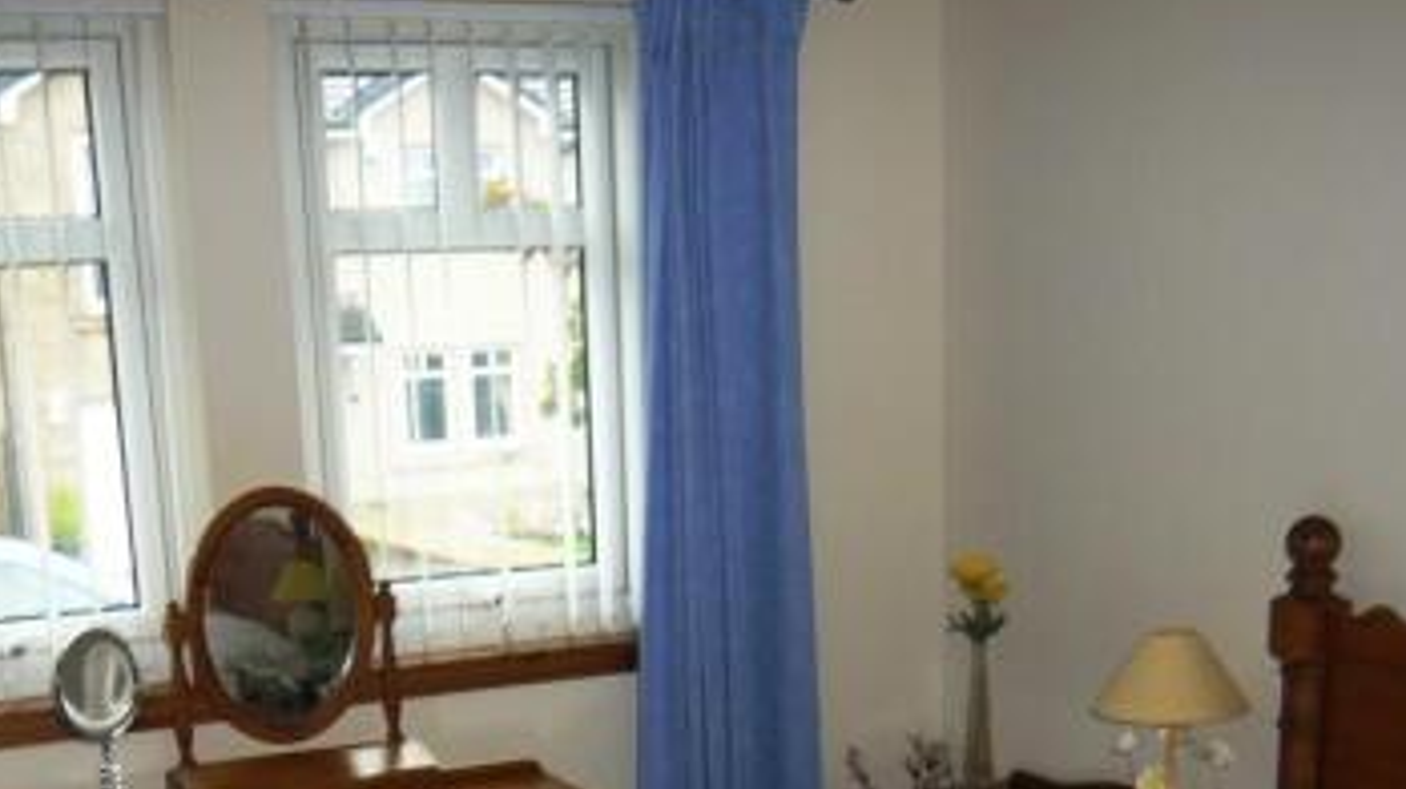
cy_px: 835
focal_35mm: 51
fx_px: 1901
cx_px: 695
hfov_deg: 40.6
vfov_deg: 22.3
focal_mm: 4.6
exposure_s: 1/30
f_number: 2.8
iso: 100
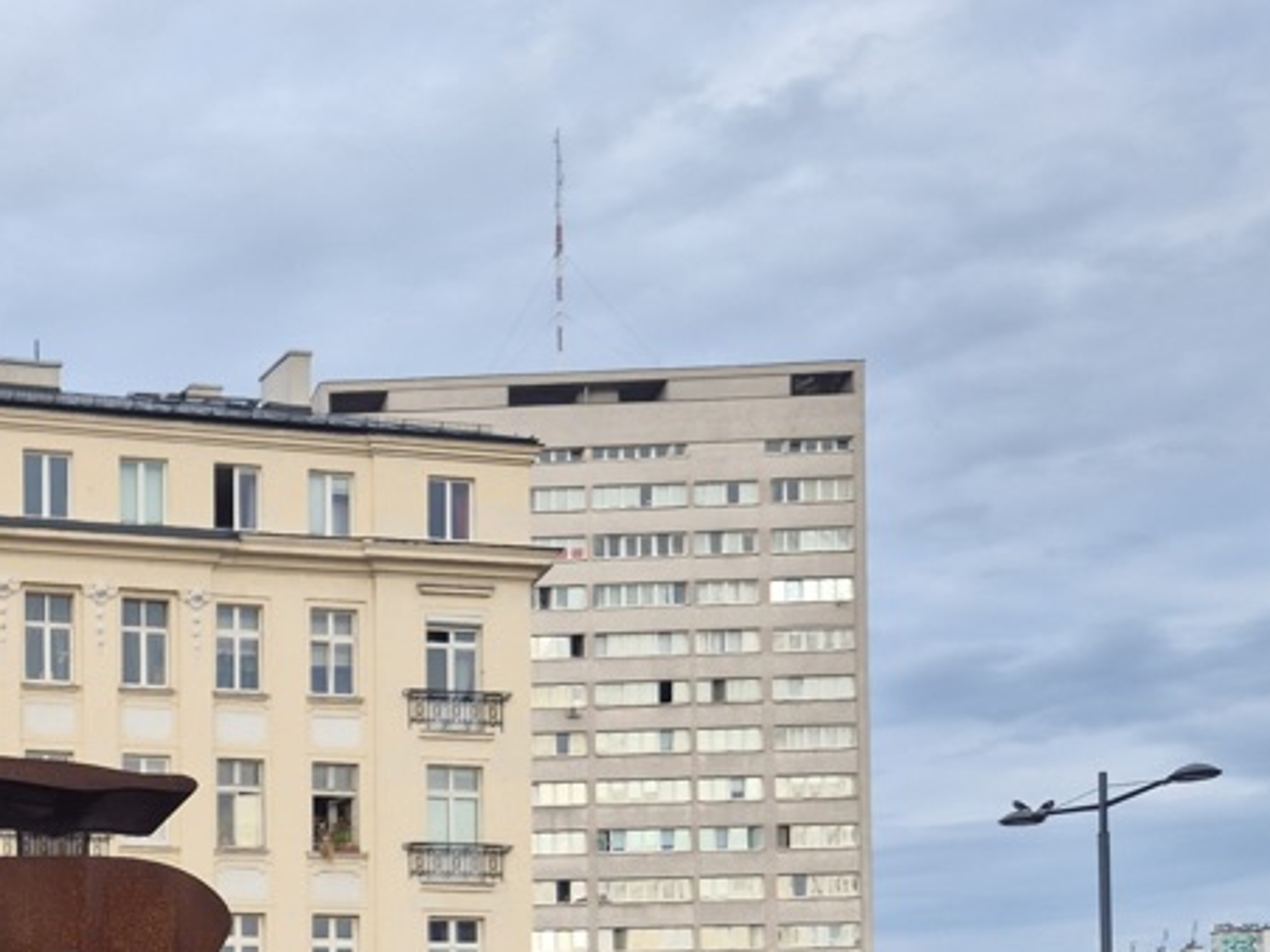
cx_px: -239
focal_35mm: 61
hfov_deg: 27.9
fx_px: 2238
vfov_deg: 22.0
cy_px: 1188
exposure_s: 1/180
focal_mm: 5.4
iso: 25
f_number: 1.8
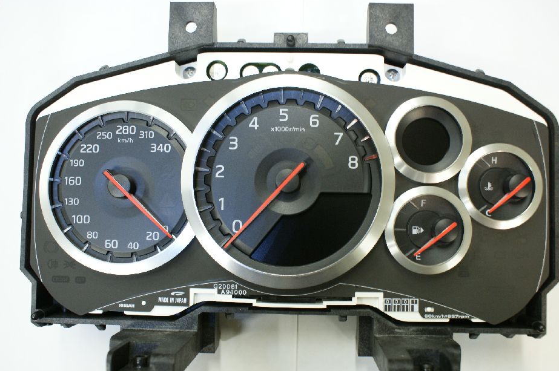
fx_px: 605
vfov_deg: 34.1
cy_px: 199
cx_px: 293
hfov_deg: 49.6
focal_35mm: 39
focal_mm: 24
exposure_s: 1/15
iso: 400
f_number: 4.5
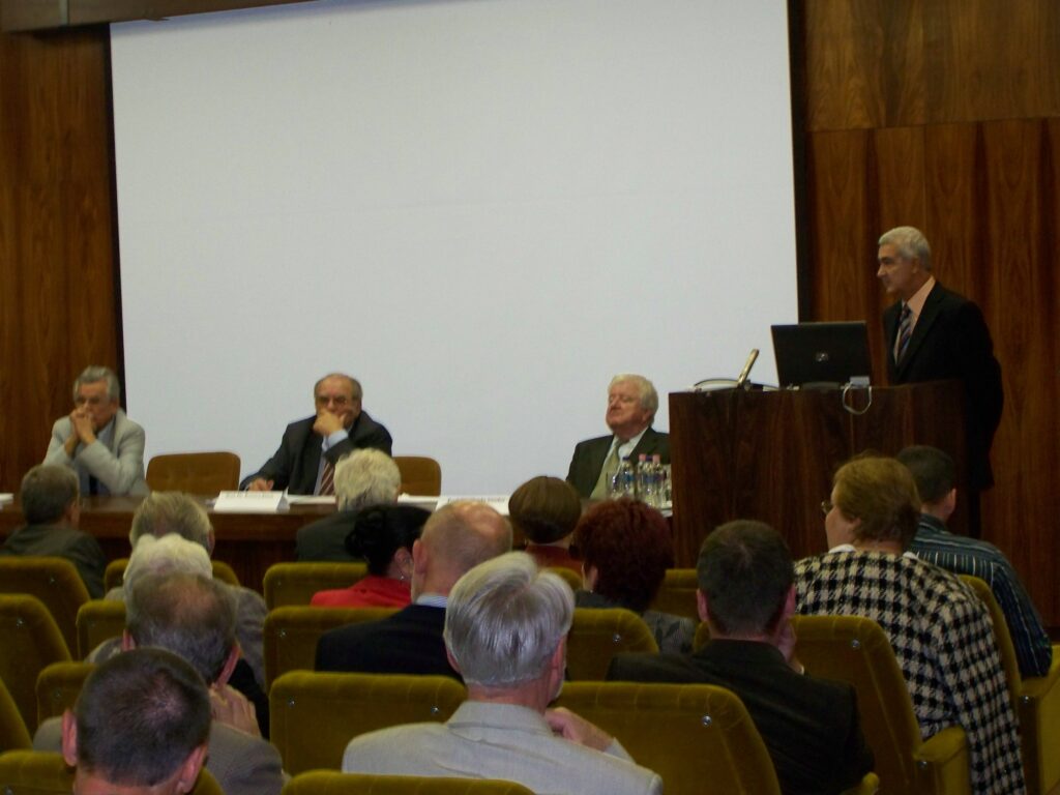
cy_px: 398
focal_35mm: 75
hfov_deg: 26.0
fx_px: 2297
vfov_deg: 19.6
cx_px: 530
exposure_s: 1/40
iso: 200
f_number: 3.2
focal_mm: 12.5
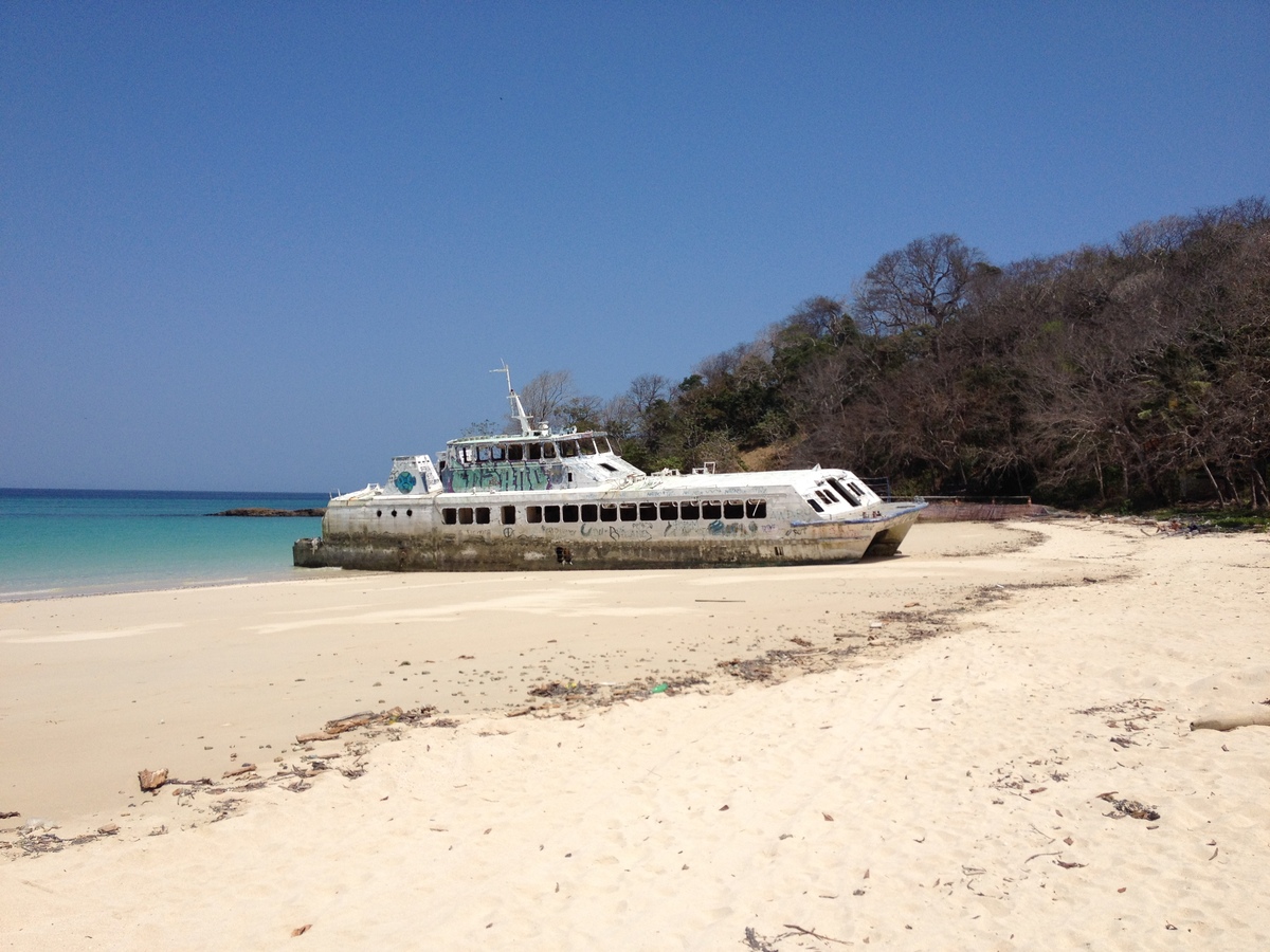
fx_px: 1284
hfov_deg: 52.6
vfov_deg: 40.7
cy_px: 476
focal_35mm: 35
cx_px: 635
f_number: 2.4
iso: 50
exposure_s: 1/3460
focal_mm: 4.28
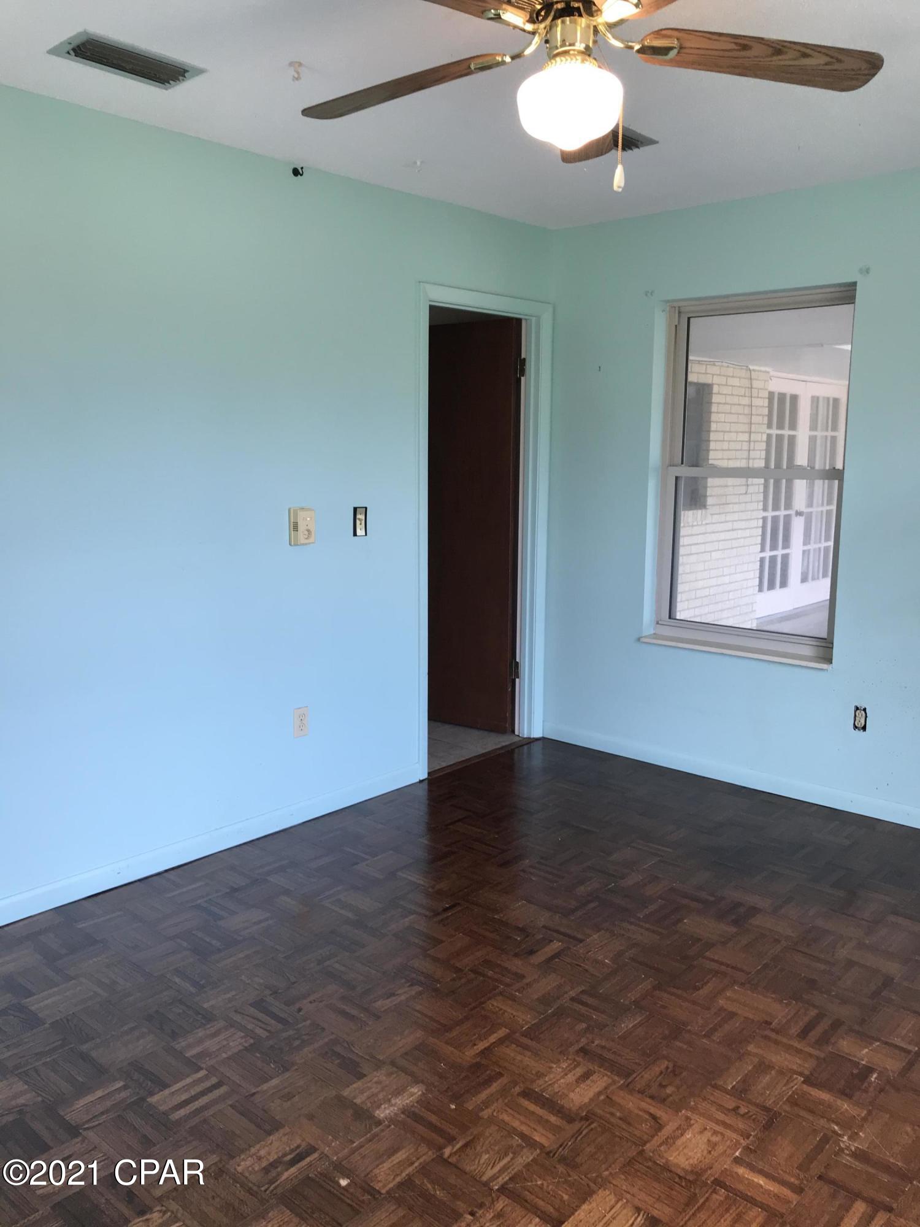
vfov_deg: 63.4
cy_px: 614
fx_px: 992
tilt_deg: -7.0
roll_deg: +1.0
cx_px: 460
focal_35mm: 28
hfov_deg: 49.7
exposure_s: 1/60
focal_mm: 3.99
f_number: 1.8
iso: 32
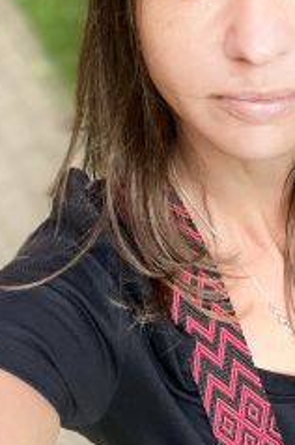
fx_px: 777
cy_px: 6
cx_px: 278
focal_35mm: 63
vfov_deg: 29.9
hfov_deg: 20.9
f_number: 2.2
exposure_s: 1/266
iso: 32
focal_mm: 2.71
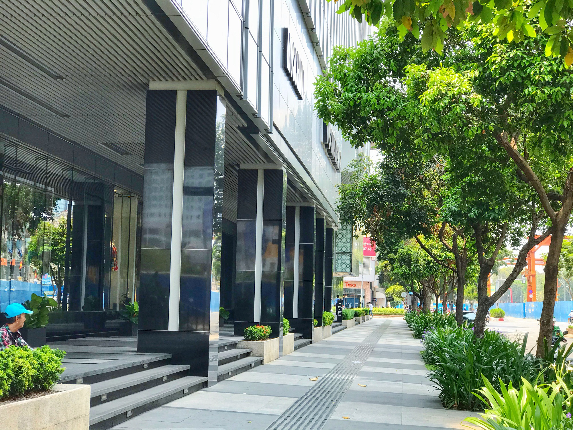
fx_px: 944
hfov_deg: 33.8
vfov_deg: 25.7
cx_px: 286
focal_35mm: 57
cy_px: 215
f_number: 2.8
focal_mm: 6.6
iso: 20
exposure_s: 1/168
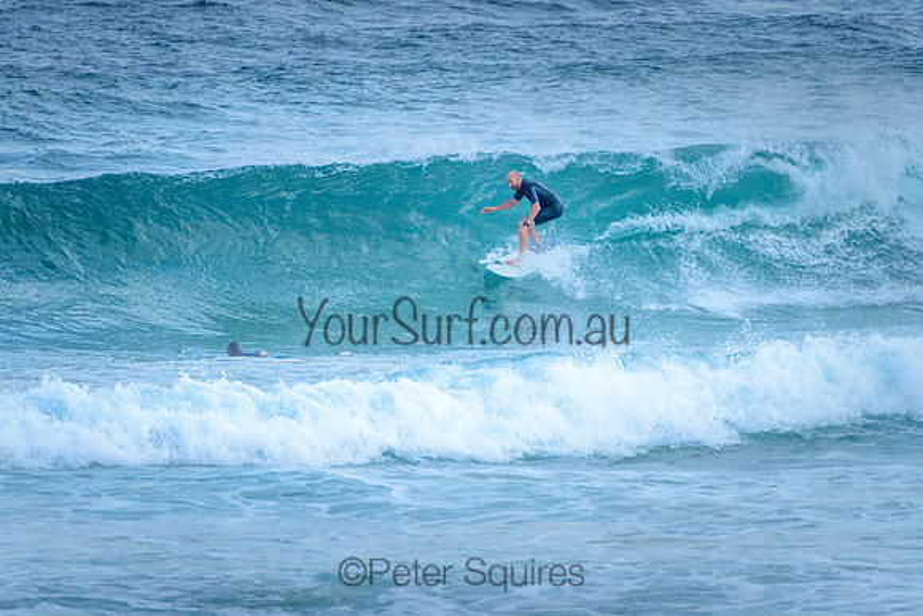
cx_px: 464
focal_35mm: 491
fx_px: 12581
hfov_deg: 4.2
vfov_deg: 2.8
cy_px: 240
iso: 720
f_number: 5.6
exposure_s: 1/1250
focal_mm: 400
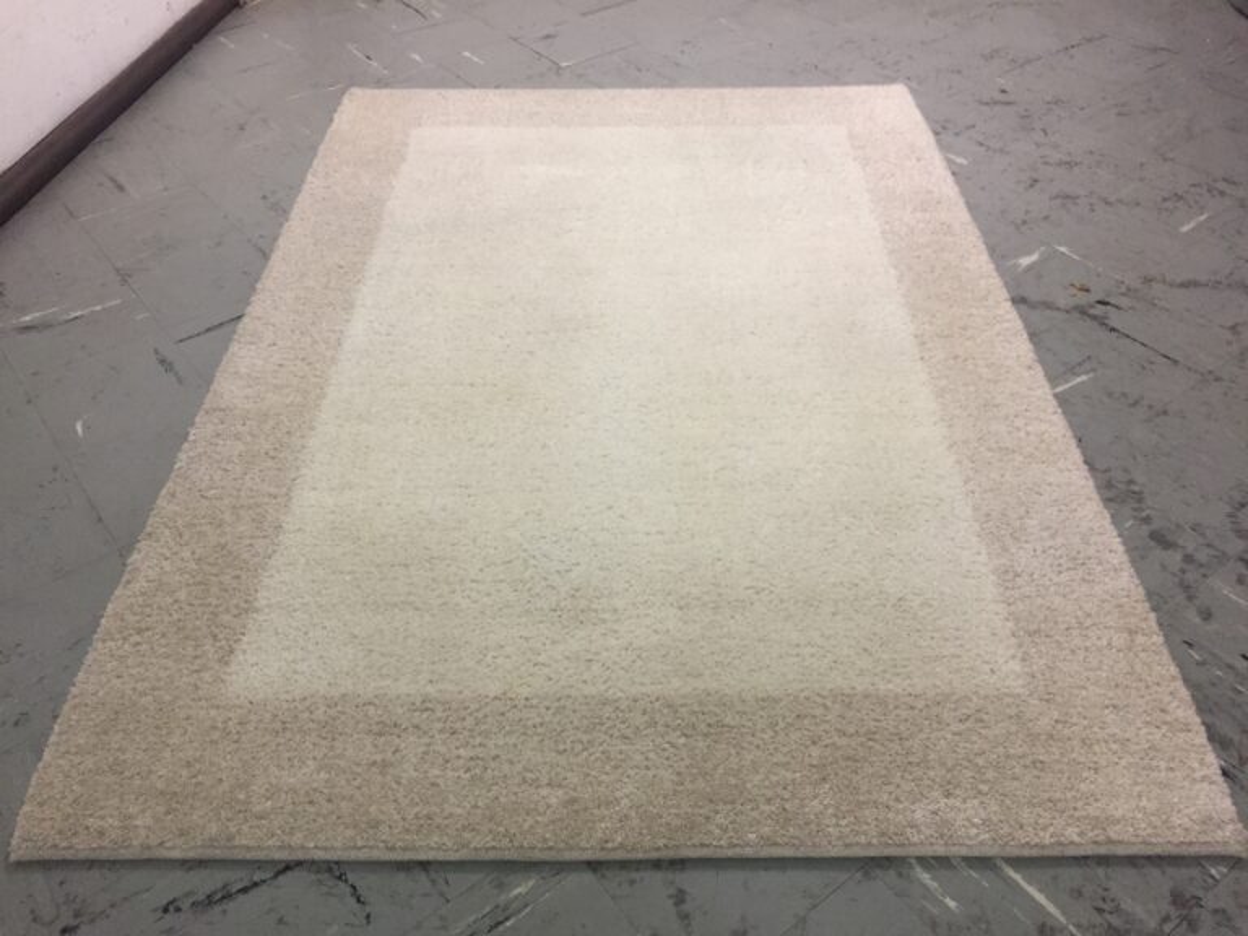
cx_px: 624
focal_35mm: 29
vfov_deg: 48.2
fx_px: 1046
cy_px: 468
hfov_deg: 61.7
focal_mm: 4.15
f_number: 2.2
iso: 200
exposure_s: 1/33
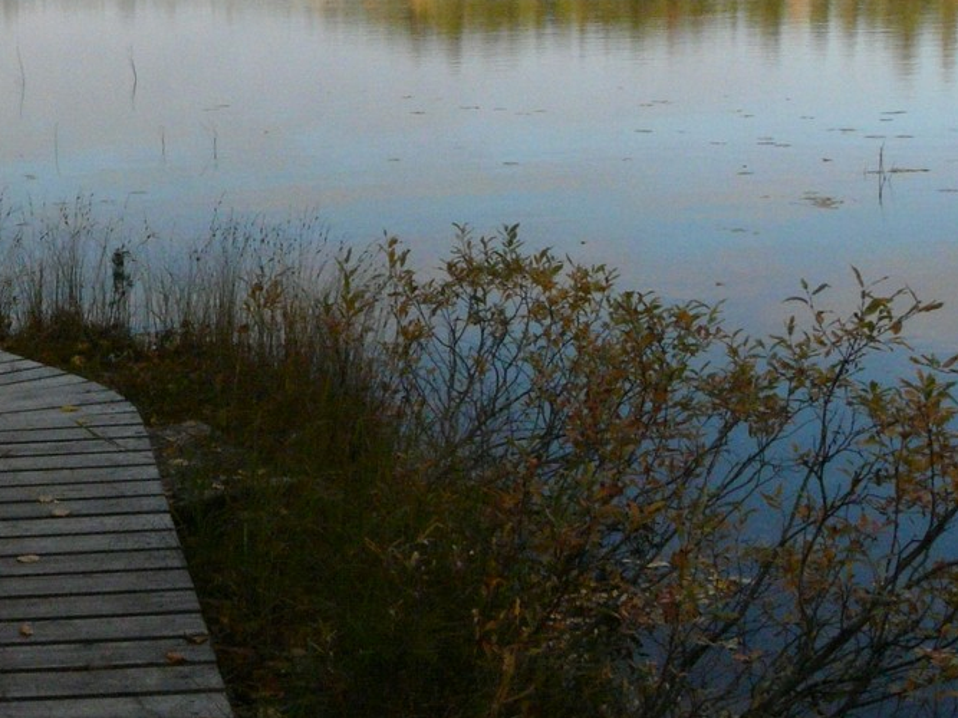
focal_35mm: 70
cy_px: 155
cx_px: 5
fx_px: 1937
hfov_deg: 26.3
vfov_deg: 20.8
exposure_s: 1/640
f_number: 6.3
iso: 400
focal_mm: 5.7
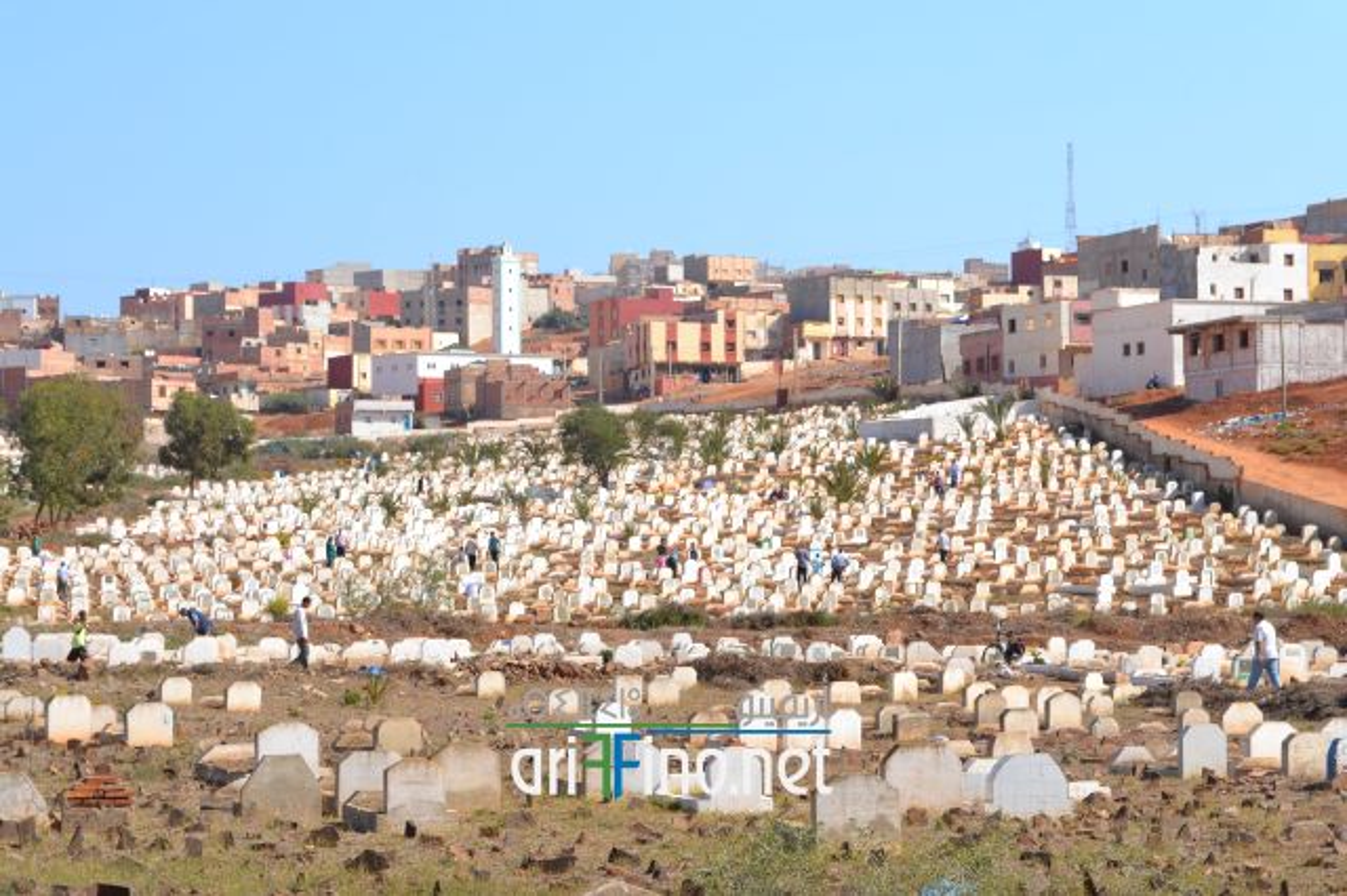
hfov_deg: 24.6
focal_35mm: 82
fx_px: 3085
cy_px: 448
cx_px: 674
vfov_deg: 16.5
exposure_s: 1/320
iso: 100
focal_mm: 55
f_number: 9
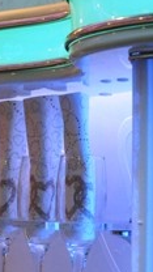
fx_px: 1003
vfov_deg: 15.4
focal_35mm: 139
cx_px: -207
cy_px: 112
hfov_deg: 8.1
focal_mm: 18
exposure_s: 1/100
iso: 400
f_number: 5
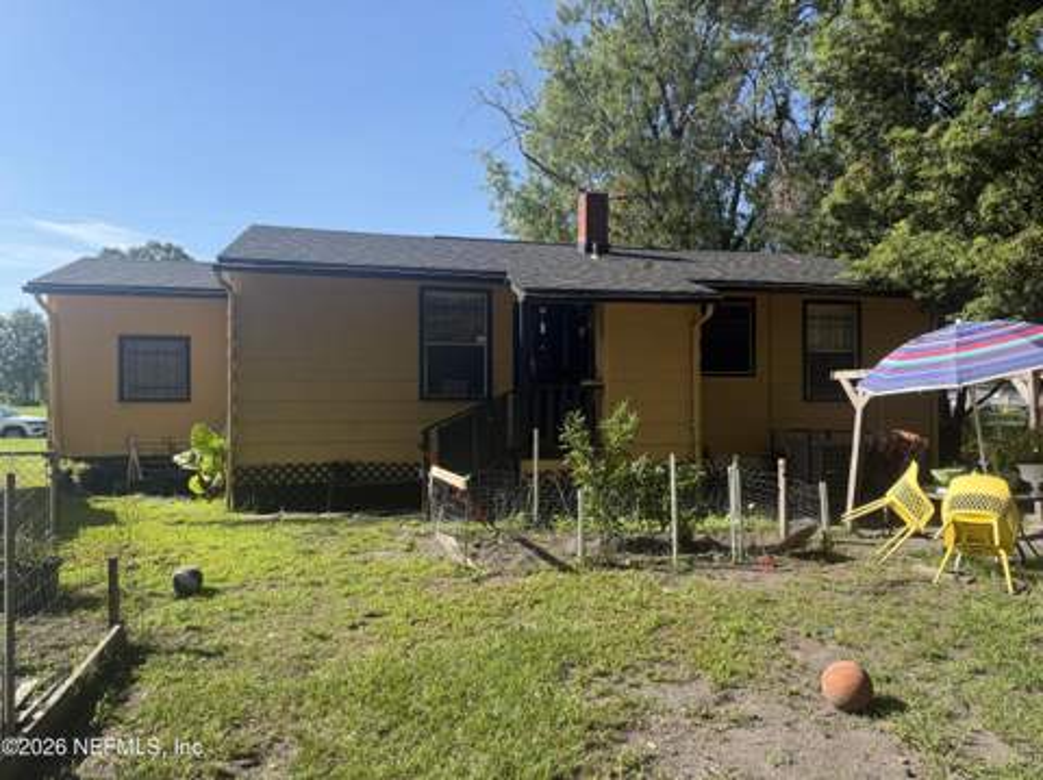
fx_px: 722
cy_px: 390
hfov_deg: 71.7
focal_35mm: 24
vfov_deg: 56.7
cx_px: 522
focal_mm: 6.76
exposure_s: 1/2232
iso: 80
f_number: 1.78
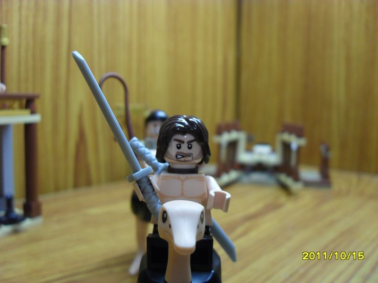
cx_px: 189
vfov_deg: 40.7
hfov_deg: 52.6
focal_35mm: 35
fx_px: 382
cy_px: 142
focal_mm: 6.2
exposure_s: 1/20
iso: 200
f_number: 2.8
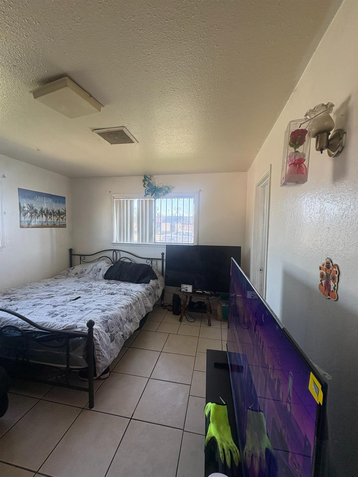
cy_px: 238
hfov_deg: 85.7
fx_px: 193
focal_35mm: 14
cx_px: 179
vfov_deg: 102.1
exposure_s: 1/99
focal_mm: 2.22
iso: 125
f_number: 2.2
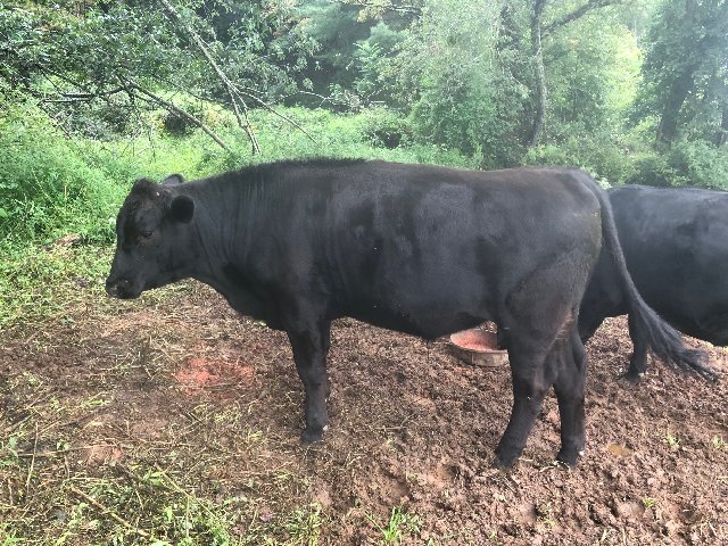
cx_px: 364
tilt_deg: -13.0
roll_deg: +4.0
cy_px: 273
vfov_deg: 49.7
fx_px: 589
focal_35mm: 28
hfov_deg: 63.4
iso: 32
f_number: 1.8
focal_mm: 3.99
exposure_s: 1/30
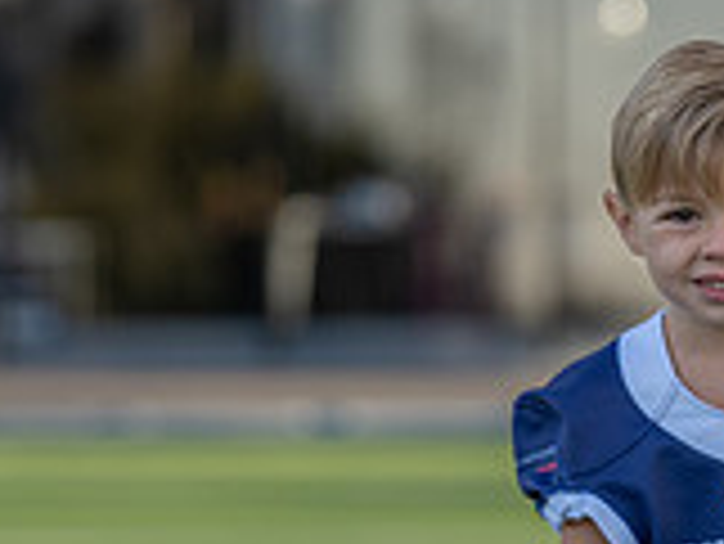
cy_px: 627
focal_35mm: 444
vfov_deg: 3.3
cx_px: 708
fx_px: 9293
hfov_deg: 4.5
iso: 100
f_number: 2.8
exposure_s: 1/500
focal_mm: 125
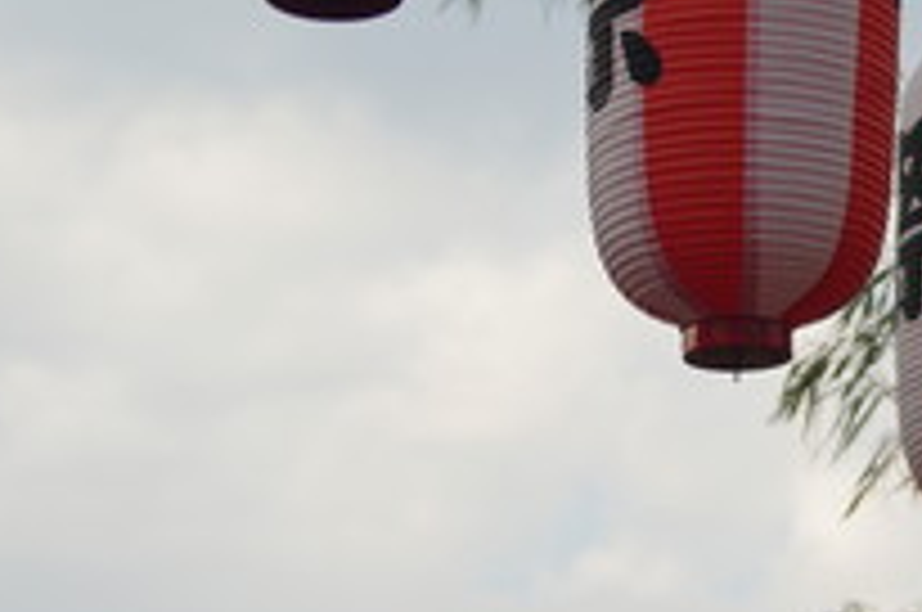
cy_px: 56
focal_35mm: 231
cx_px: 684
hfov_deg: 8.9
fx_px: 5907
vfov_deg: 5.9
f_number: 6.3
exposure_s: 1/200
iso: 200
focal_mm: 70
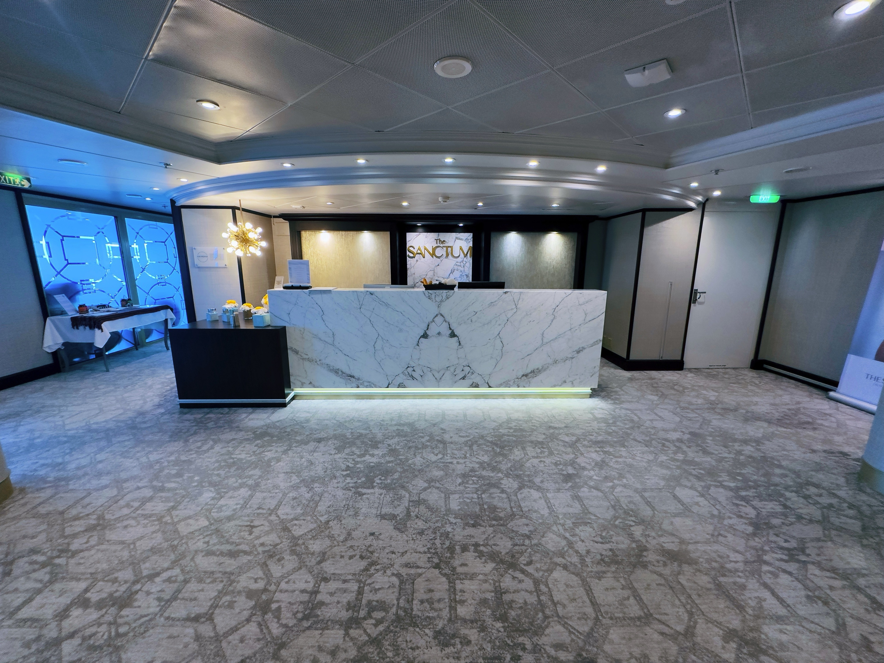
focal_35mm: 14
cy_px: 332
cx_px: 442
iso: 250
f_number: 2.2
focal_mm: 2.22
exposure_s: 1/60
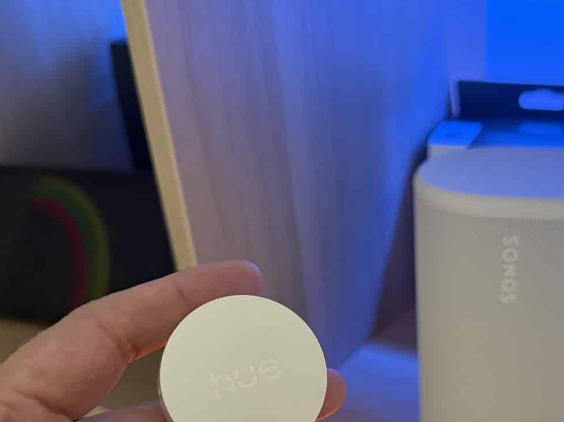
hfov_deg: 42.7
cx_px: 343
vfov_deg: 31.9
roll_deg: +5.5
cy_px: 347
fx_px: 717
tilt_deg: -31.8
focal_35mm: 44
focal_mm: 6.76
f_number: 1.78
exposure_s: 1/50
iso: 400
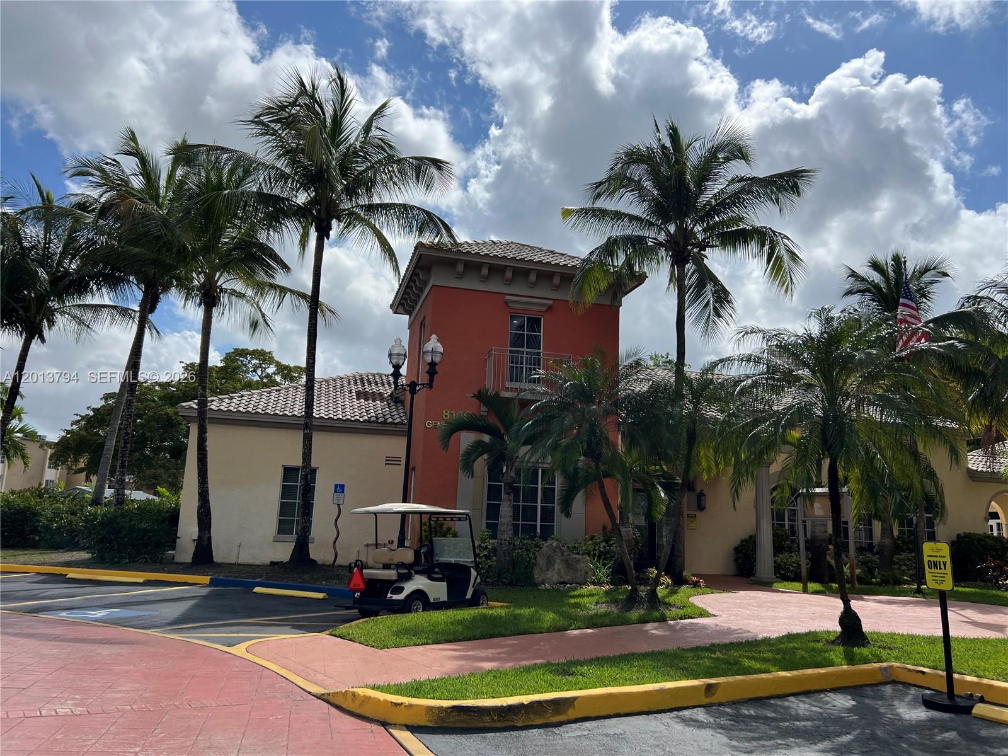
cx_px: 504
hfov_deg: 67.3
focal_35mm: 26
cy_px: 378
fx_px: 757
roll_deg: -1.8
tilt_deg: +11.1
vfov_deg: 53.1
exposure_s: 1/6993
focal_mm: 5.7
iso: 50
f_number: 1.5
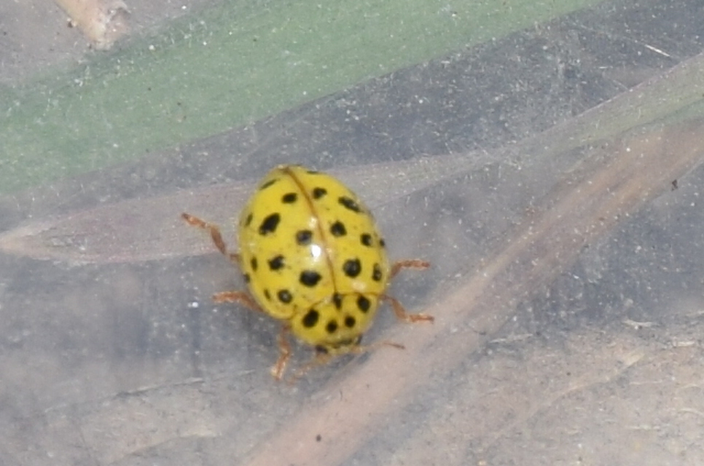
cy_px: 233
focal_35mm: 210
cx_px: 352
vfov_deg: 6.5
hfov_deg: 9.8
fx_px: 4099
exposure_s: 1/160
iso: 100
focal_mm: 140
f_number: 10
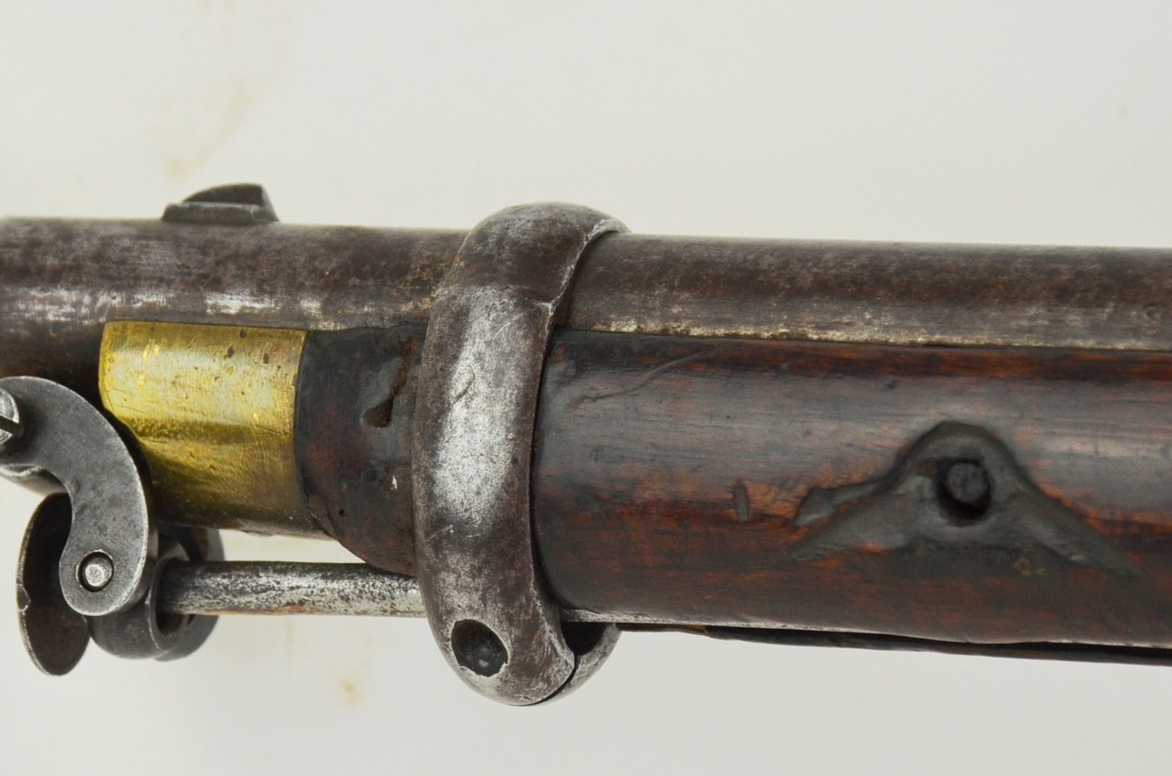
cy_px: 456
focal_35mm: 369
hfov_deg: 5.6
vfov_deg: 3.7
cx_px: 335
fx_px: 11985
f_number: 5.6
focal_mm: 135
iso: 640
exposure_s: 1/250
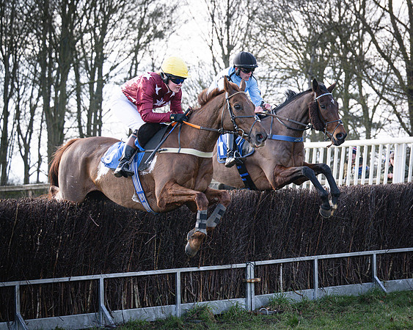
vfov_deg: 12.9
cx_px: 316
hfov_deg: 16.1
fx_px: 1455
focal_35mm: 119
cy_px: 177
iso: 400
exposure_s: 1/1600
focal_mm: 70
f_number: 3.2
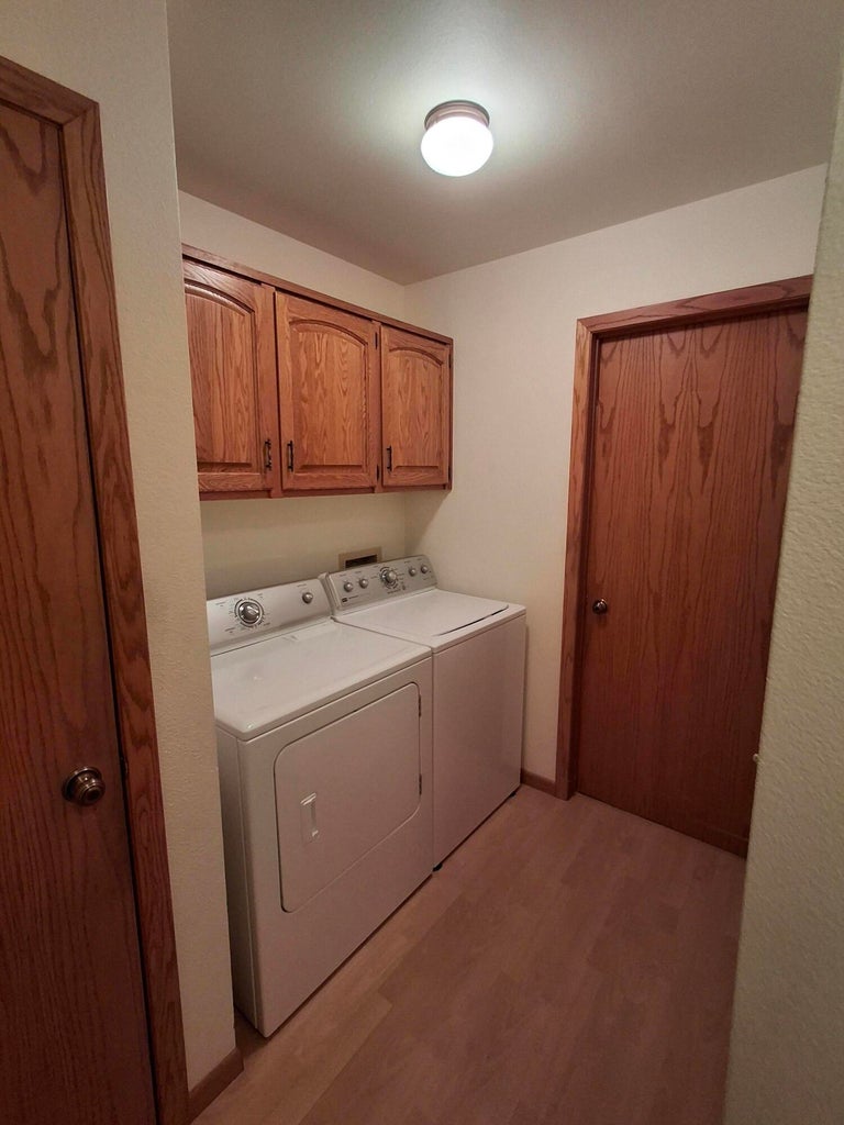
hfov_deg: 78.1
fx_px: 520
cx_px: 422
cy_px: 562
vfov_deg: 94.5
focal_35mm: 16
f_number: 2.2
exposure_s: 1/40
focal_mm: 1.64
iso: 160
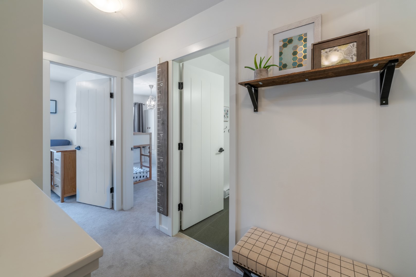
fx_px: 162
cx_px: 208
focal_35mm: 14
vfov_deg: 81.2
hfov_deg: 104.2
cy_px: 138
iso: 100
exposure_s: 1/50
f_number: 6.3
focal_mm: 14
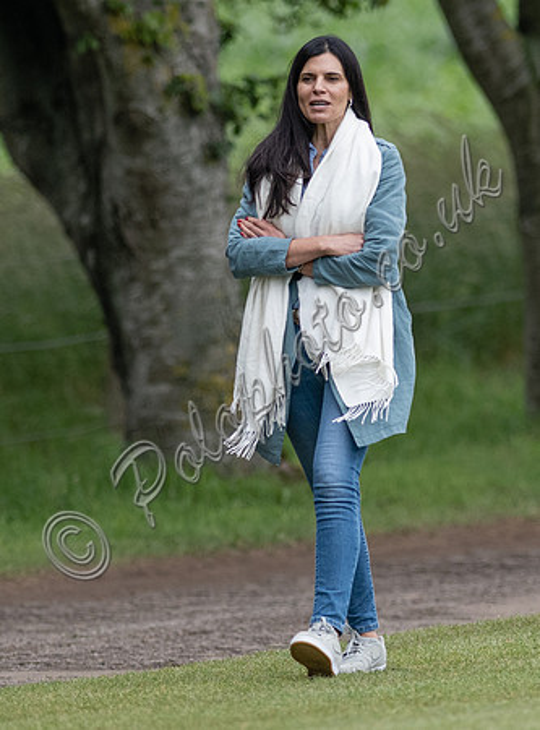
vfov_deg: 2.1
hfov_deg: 1.6
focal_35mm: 928
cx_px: 330
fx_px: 19469
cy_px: 411
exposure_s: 1/5000
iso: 640
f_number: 2.8
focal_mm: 300
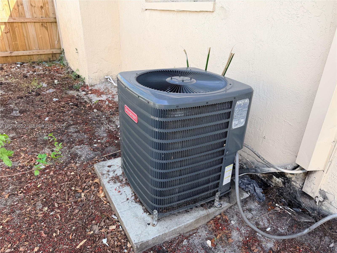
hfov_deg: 71.6
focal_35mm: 24
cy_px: 126
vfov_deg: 56.8
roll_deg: -2.8
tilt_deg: -25.4
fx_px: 234
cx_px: 168
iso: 80
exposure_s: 1/627
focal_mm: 6.76
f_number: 1.78
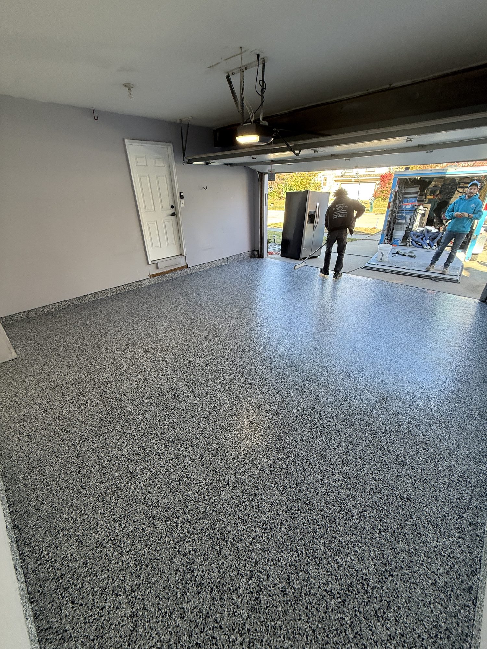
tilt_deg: -27.5
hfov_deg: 85.7
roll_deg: +2.1
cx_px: 244
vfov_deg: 102.1
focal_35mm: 14
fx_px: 263
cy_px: 324
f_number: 2.2
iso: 100
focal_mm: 2.22
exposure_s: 1/120
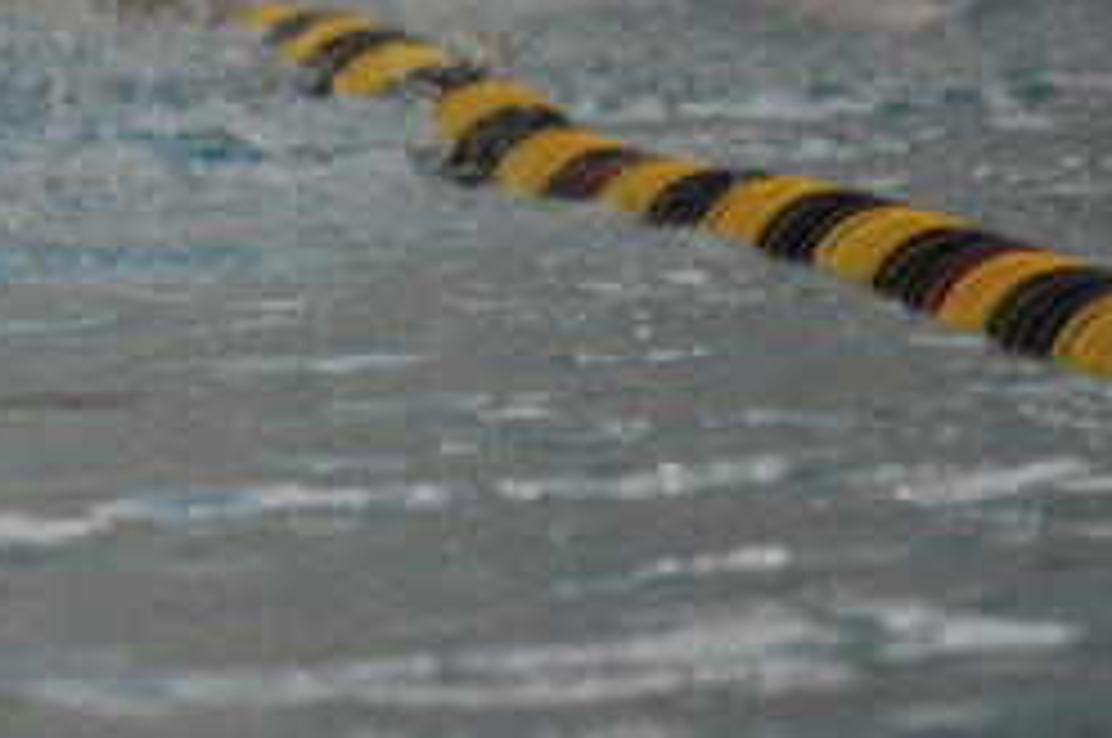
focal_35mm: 623
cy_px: 137
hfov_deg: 3.3
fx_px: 19218
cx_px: -603
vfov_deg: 2.2
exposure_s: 1/500
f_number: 3.2
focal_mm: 200
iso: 1400
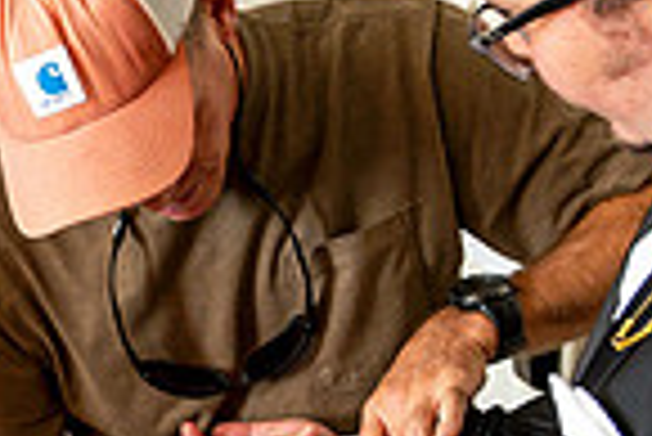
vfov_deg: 14.2
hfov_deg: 20.6
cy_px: 308
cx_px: 4
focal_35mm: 96
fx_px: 1740
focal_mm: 24
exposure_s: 1/80
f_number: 2.8
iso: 1250
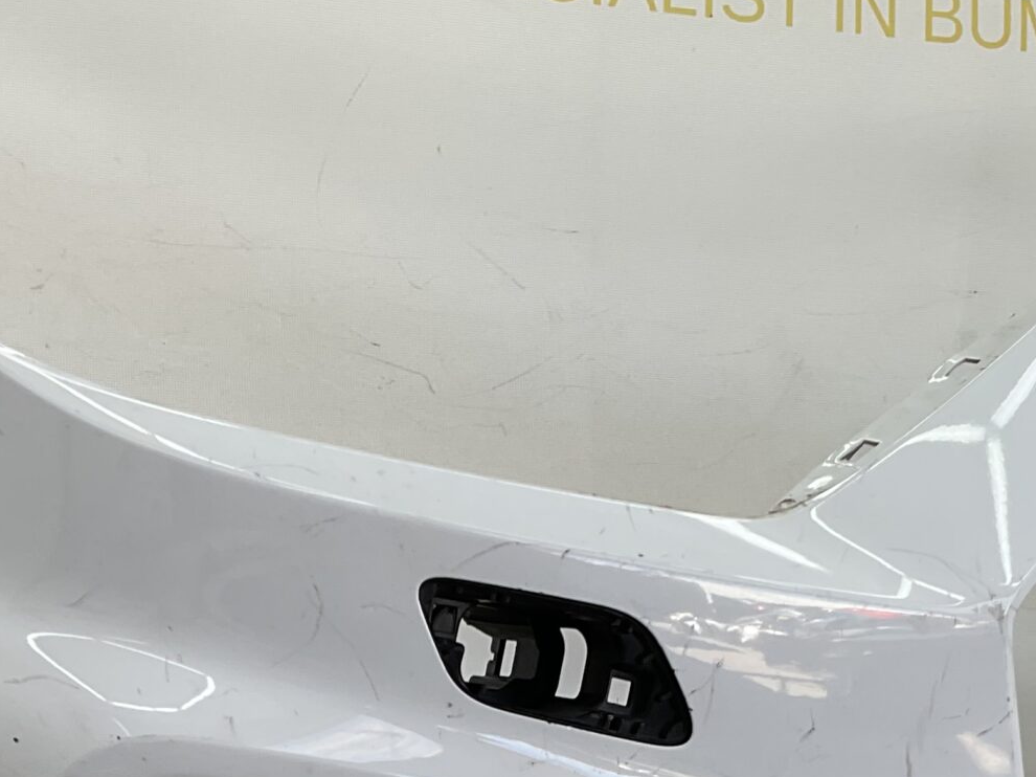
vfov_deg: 18.5
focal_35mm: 75
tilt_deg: -16.0
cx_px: 550
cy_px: 951
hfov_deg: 26.0
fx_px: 2244
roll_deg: -7.6
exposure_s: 1/147
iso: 16
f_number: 1.8
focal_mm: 3
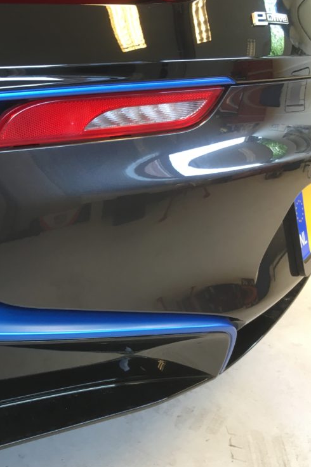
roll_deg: +0.2
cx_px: 50
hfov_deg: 30.9
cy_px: 236
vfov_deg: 46.4
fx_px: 544
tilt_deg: -19.0
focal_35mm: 42
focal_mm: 4.15
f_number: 2.2
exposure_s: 1/33
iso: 80
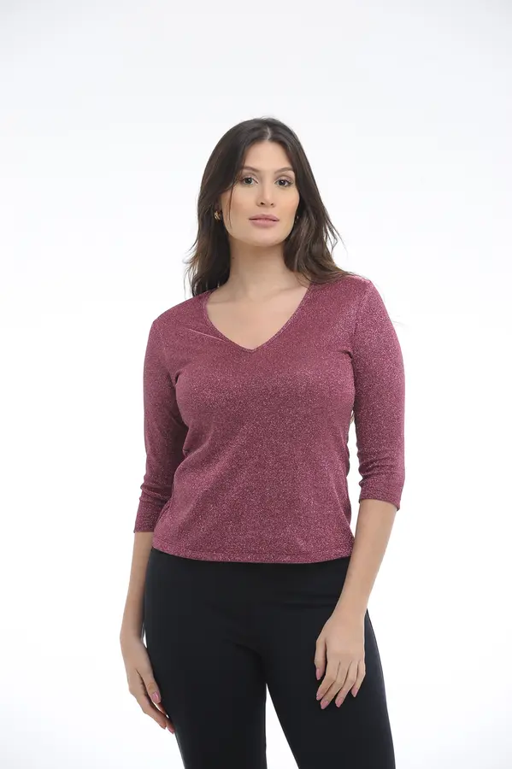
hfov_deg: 8.6
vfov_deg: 12.8
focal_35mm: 160
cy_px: 384
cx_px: 256
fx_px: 3417
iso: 200
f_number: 9
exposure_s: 1/160
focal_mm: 160
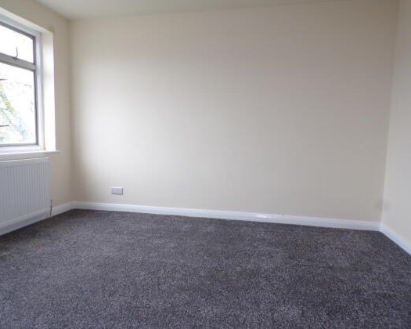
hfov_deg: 66.0
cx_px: 198
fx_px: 316
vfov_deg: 54.9
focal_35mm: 26
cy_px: 159
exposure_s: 1/34
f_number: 4.3
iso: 91
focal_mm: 4.3
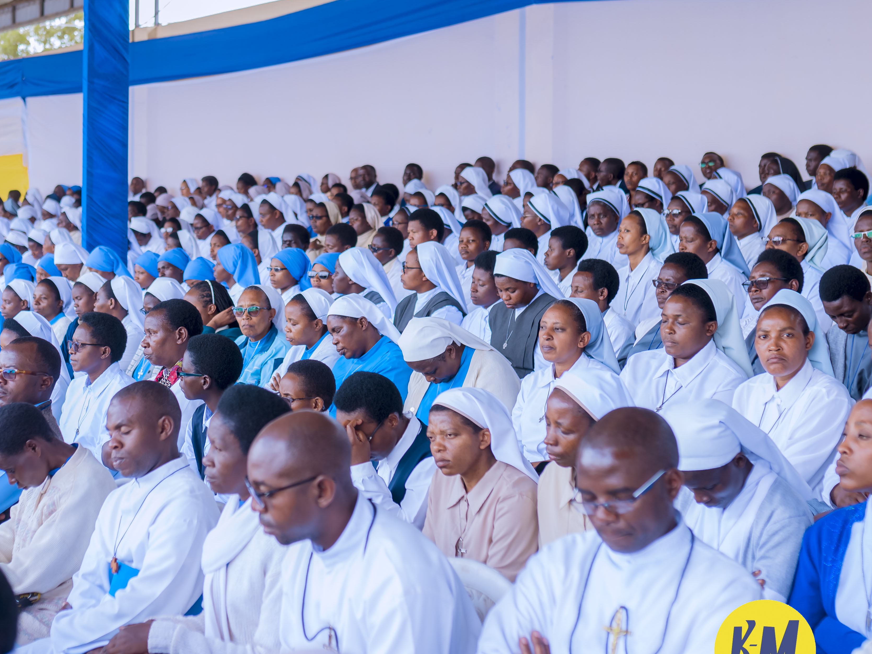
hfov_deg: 31.4
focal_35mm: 61
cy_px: 290
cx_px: 281
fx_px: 1537
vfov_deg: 24.0
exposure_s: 1/200
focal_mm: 35
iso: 80
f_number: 2.5
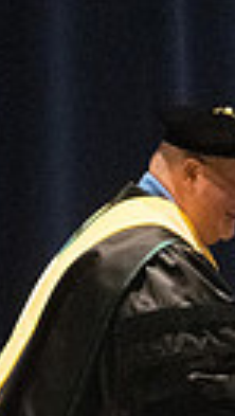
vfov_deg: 3.0
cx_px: 256
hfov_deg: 1.7
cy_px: 572
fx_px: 8017
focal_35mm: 726
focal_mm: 135
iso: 8000
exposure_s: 1/250
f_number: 4.5
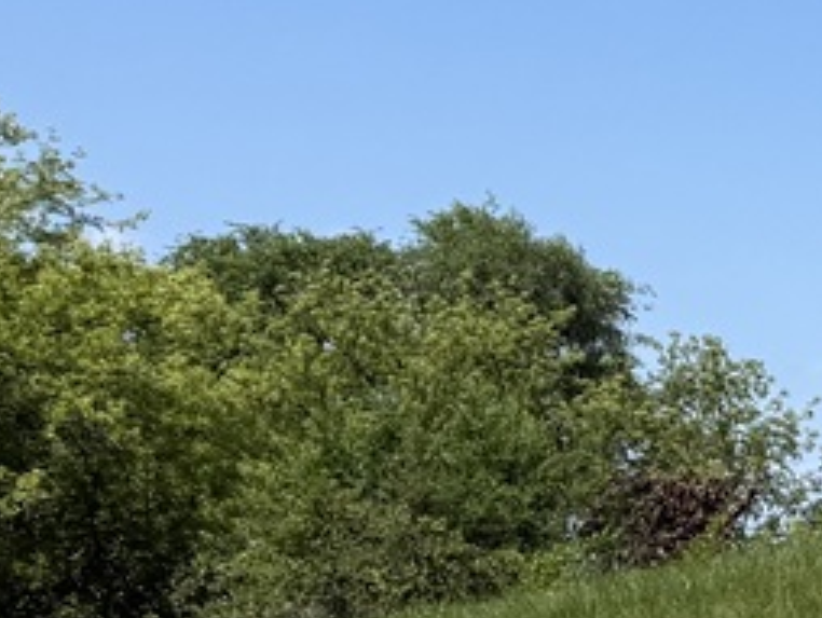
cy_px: 744
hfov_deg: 11.0
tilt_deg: -0.4
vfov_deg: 10.7
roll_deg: +1.1
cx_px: 2265
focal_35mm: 136
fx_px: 3233
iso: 80
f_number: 1.78
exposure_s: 1/3953
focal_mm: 6.76
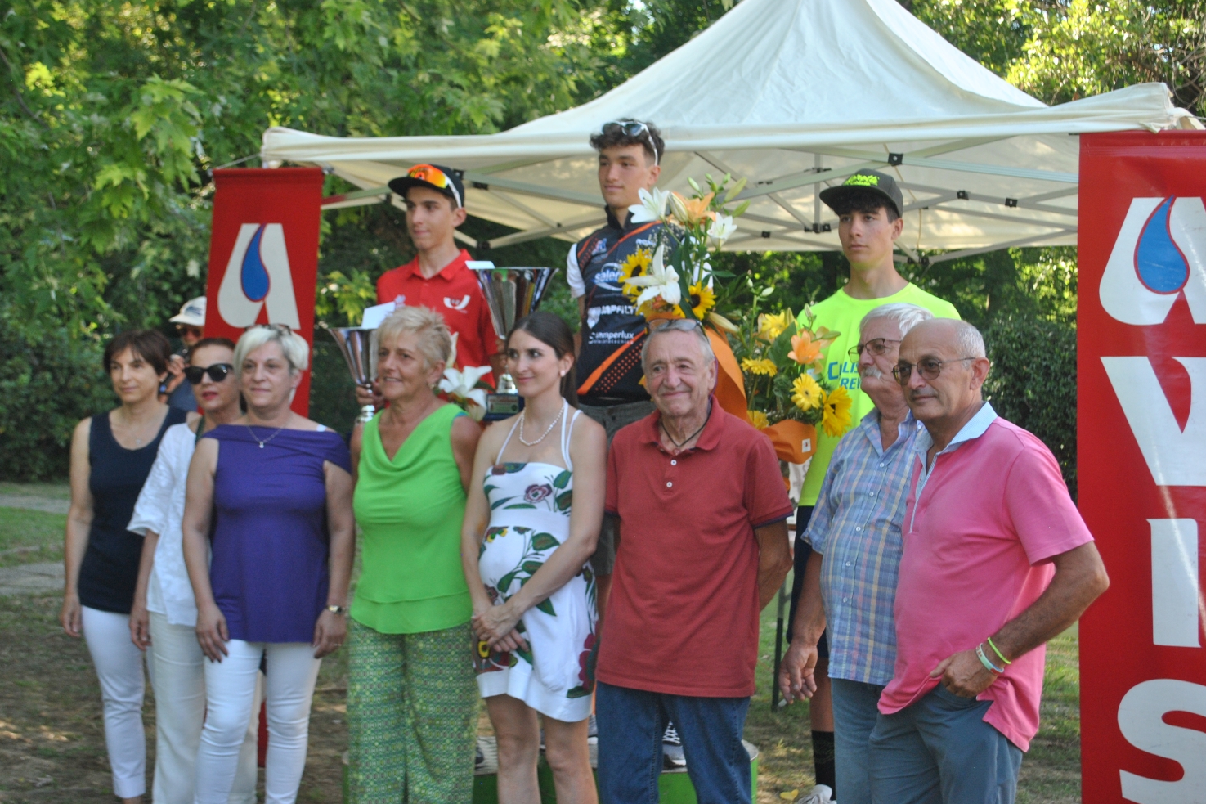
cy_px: 397
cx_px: 612
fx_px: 1842
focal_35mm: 55
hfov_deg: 36.2
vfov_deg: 24.6
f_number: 5
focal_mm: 36
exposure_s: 1/200
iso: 400
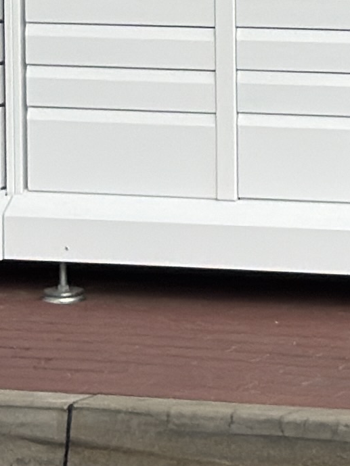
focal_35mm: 281
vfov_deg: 7.0
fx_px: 3787
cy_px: -218
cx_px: 478
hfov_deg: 5.3
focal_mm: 6.76
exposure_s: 1/2778
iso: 64
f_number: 1.78
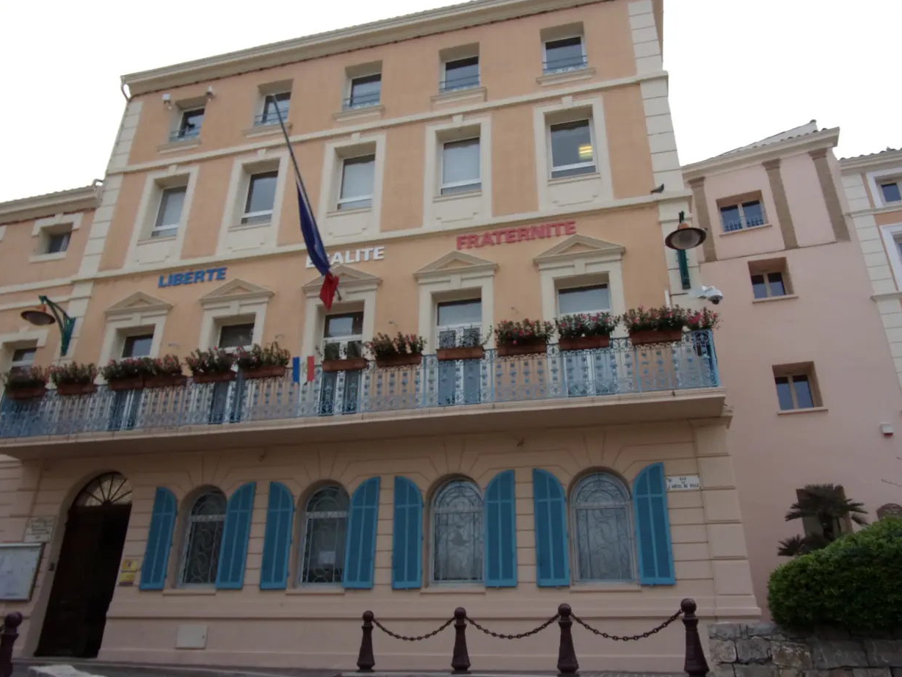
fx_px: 651
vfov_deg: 54.9
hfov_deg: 69.4
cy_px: 327
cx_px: 455
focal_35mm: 25
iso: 80
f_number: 3.3
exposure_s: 1/200
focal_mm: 4.3
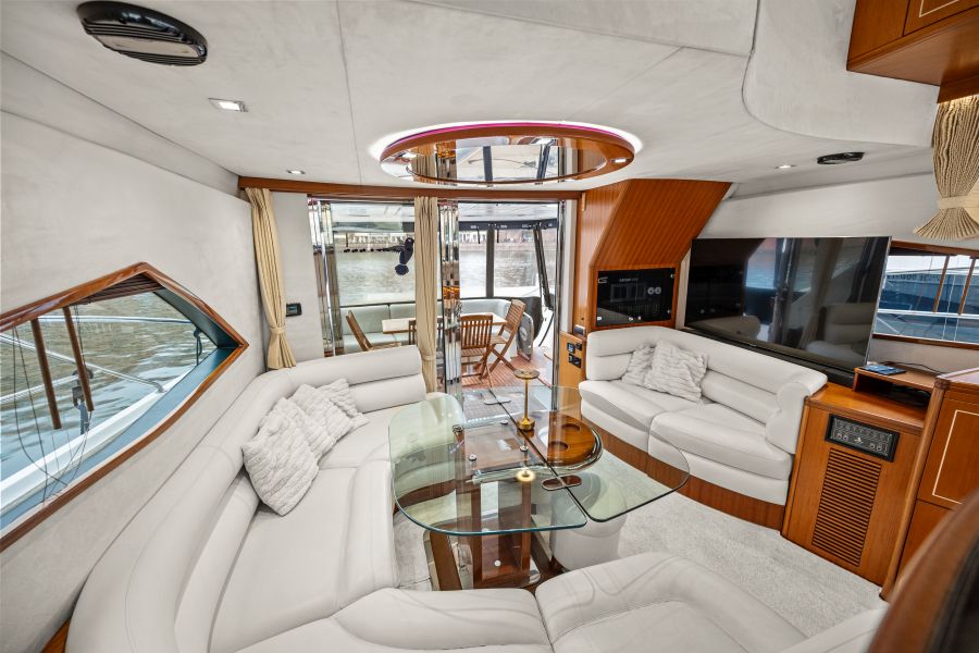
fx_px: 381
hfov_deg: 104.3
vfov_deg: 81.2
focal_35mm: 14
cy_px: 326
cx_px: 490
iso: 1250
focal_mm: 14
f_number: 5.6
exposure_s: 1/40
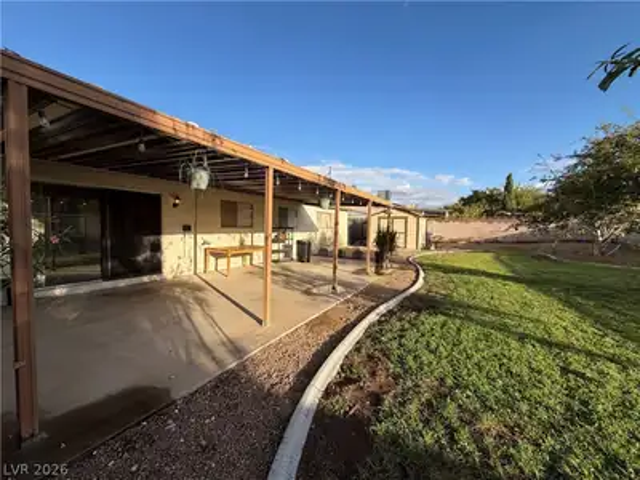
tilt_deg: -2.6
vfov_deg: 85.7
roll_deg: -0.5
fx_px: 259
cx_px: 320
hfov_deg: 102.1
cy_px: 240
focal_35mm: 14
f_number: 2.2
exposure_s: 1/770
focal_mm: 2.22
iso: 40
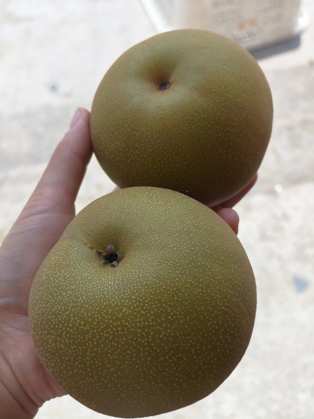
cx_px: 157
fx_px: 569
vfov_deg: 40.4
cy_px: 210
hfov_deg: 30.9
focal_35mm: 47
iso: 50
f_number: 1.8
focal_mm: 7.08
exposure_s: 1/565
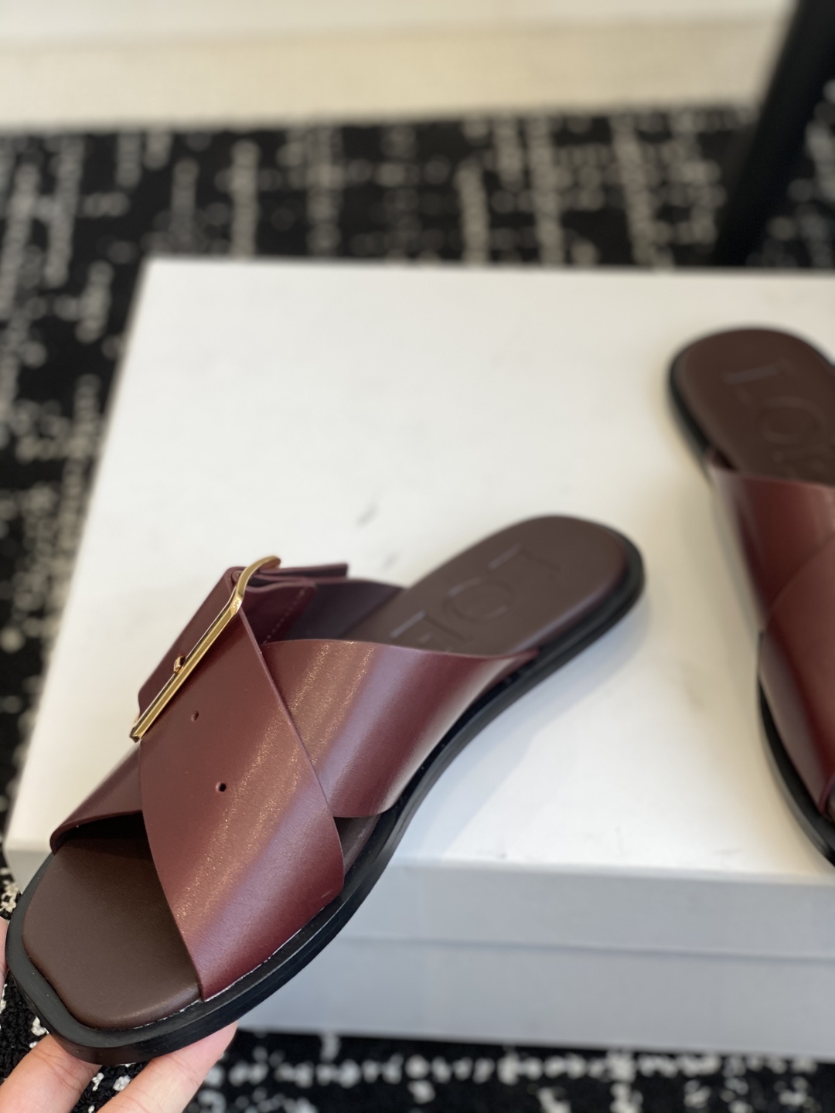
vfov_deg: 36.8
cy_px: 556
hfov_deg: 28.0
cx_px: 418
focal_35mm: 52
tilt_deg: -51.4
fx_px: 1672
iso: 25
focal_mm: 6
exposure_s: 1/122
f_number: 2
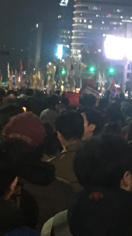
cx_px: 138
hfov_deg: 12.8
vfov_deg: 22.9
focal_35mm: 93
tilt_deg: +1.7
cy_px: 86
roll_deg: -5.2
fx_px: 579
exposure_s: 1/15
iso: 320
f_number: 2.2
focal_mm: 4.15
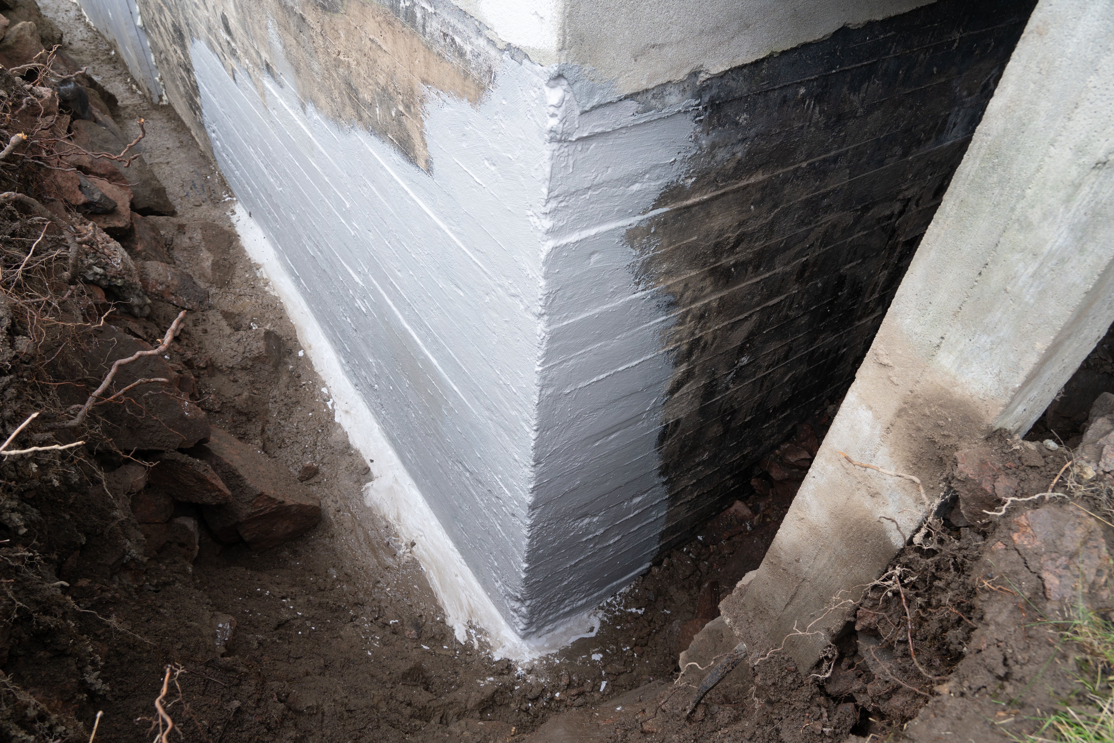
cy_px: 372
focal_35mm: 24
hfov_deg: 73.7
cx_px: 557
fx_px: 743
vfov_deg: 53.1
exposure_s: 1/5
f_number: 8
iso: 200
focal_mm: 24
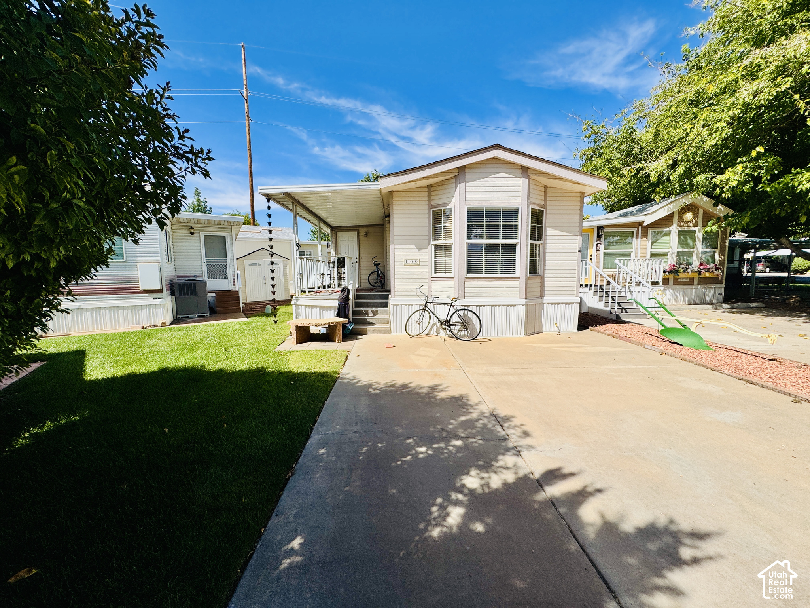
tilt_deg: -6.0
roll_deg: +1.6
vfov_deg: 85.7
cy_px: 304
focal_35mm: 14
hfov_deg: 102.1
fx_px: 328
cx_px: 405
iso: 50
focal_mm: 2.22
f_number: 2.2
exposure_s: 1/3247
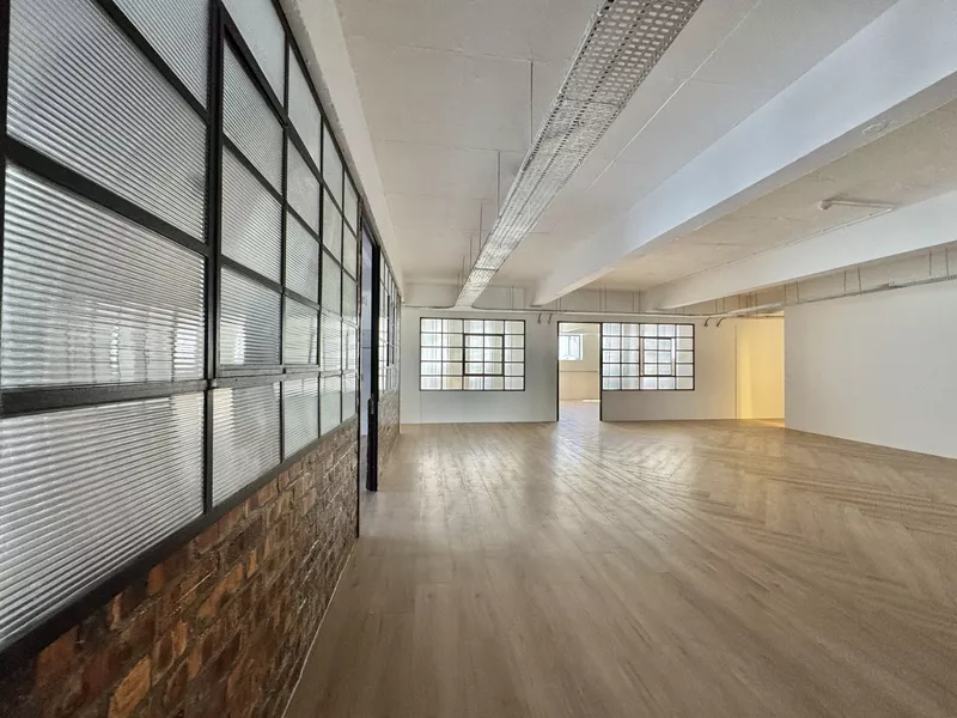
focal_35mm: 14
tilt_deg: +0.6
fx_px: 387
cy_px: 359
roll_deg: -0.4
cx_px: 478
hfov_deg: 102.1
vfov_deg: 85.7
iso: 200
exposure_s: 1/100
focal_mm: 2.22
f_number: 2.2
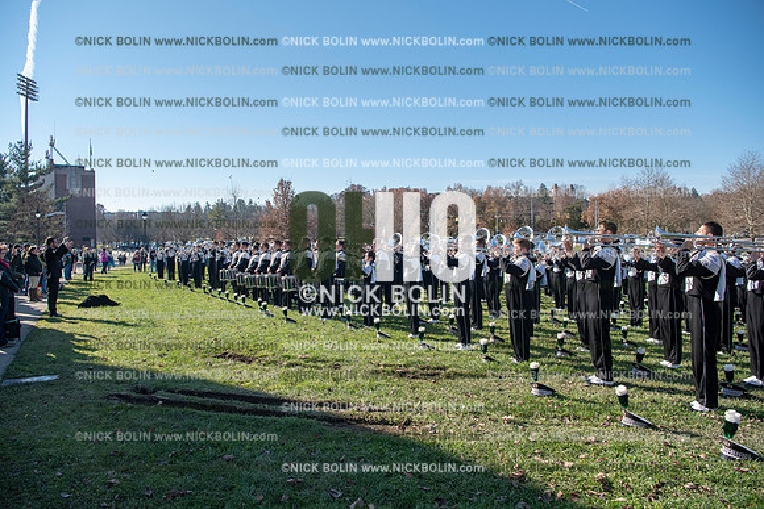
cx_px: 382
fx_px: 509
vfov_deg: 53.2
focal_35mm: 24
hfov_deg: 73.7
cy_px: 254
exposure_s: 1/1000
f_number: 5.6
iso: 200
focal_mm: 24
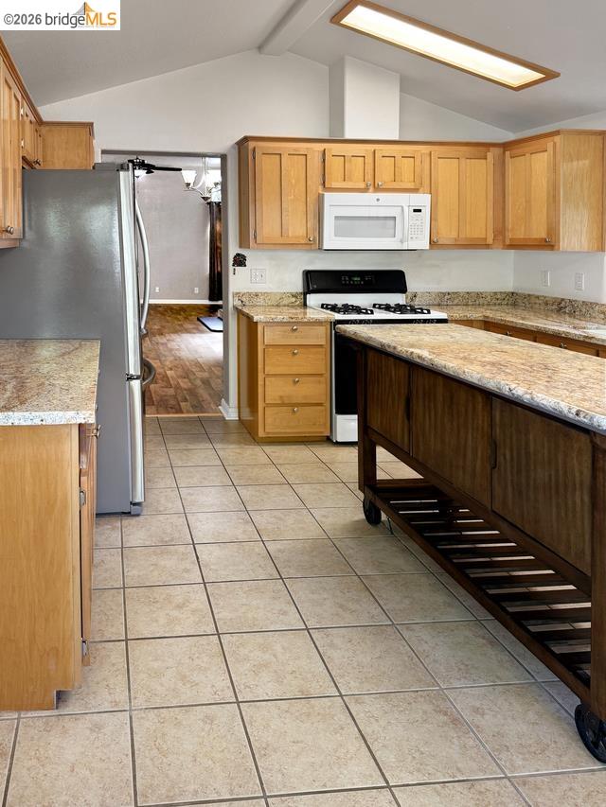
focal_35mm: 24
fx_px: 560
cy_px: 404
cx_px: 303
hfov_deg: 56.8
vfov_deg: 71.6
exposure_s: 1/60
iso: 125
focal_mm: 6.76
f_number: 1.78
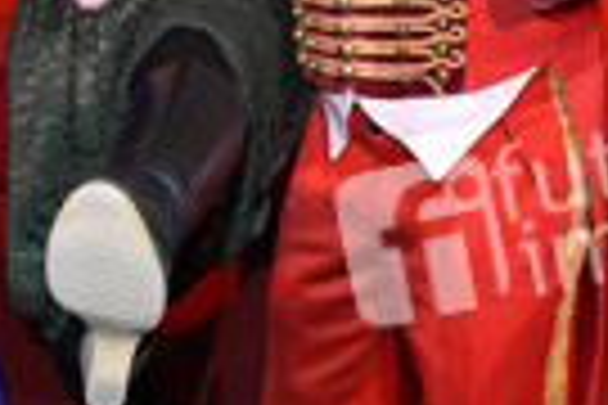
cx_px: 158
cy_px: -4
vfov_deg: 16.7
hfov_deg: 25.1
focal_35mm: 80
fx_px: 1351
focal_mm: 18
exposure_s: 1/60
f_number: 6.3
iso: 2500
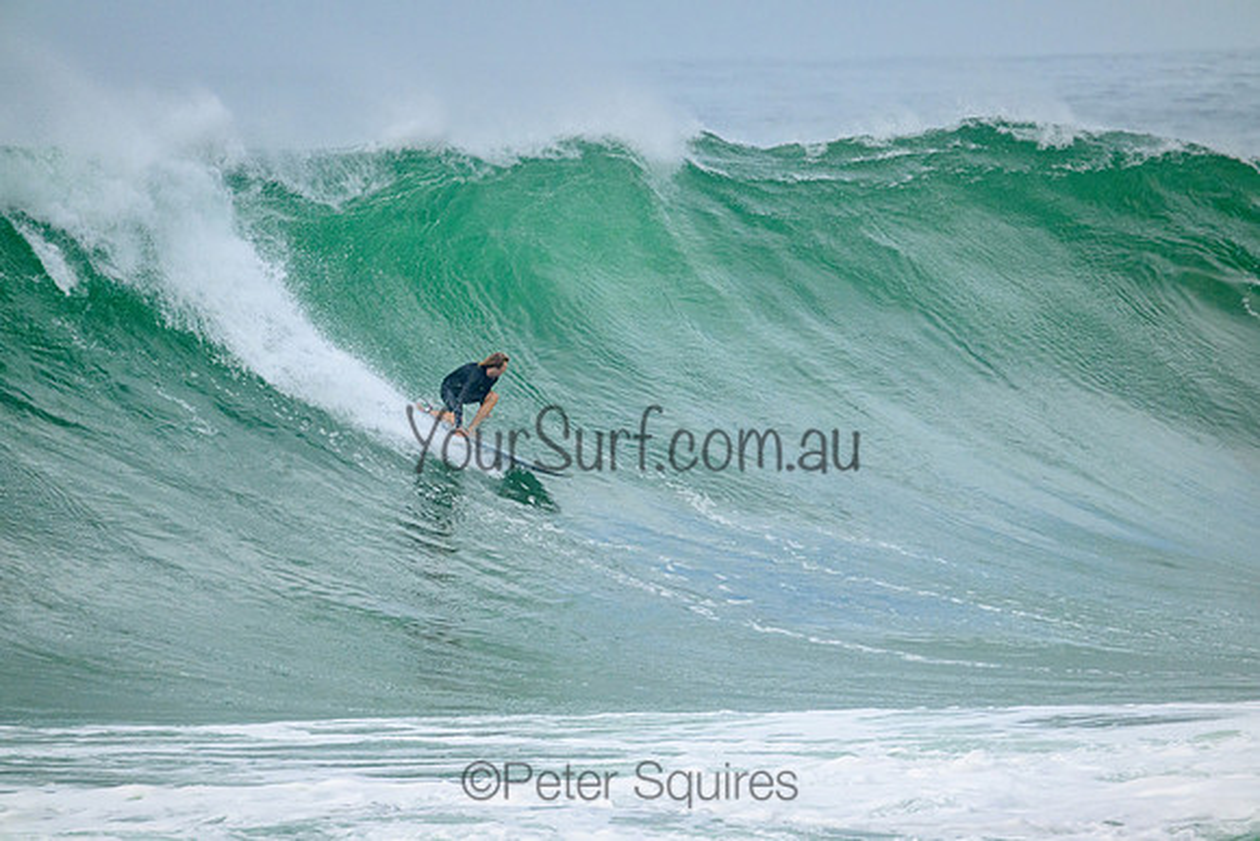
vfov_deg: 2.1
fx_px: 23104
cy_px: 420
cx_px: 630
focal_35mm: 660
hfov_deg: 3.1
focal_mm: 660
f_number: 11
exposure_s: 1/2500
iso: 1800
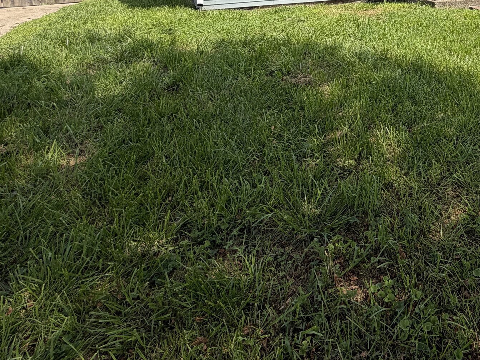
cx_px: 440
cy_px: -4
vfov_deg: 38.9
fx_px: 444
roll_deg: +1.6
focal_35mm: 32
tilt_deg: -4.5
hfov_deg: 49.9
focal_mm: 2.22
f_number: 2.2
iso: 25
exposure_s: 1/770
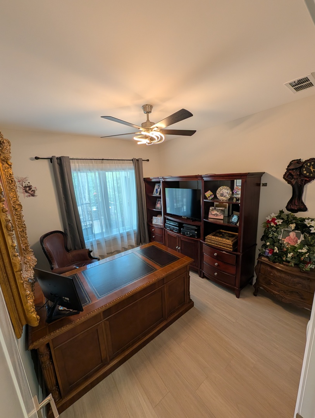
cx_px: 158
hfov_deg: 94.6
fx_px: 145
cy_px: 209
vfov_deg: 110.5
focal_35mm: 12
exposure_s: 1/71.8
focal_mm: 2.02
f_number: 1.7
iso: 85
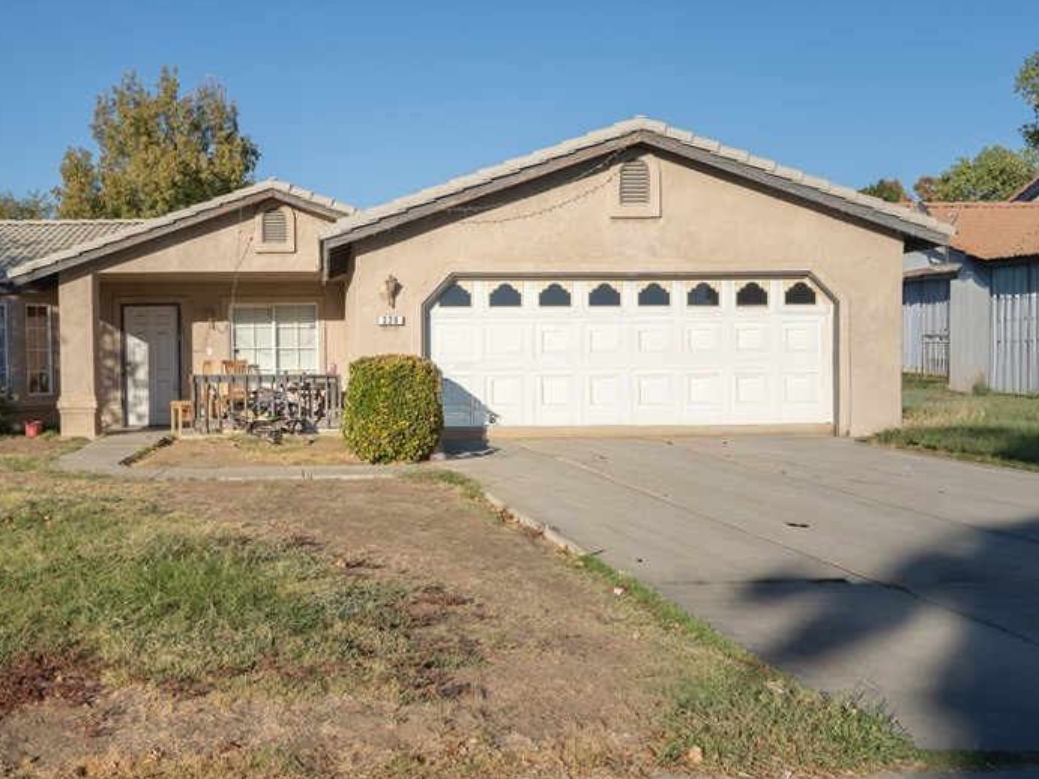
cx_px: 398
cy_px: 409
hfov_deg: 49.7
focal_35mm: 37
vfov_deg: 38.7
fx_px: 1111
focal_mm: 26
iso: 100
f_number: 9
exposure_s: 1/125
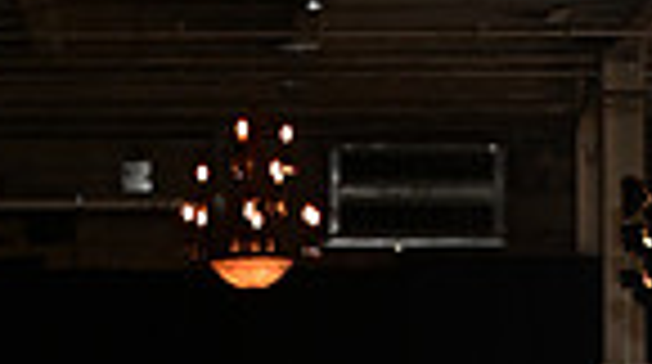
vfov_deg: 4.0
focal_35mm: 294
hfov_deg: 7.3
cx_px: 585
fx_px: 5074
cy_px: 1159
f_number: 6.3
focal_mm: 70
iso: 1000
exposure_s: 1/160
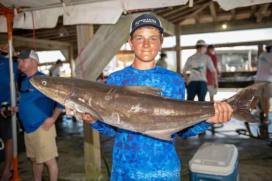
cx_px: 136
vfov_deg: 38.8
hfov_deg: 55.8
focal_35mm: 34
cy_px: 90
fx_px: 257
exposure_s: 1/125
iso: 50
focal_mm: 34
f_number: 2.8
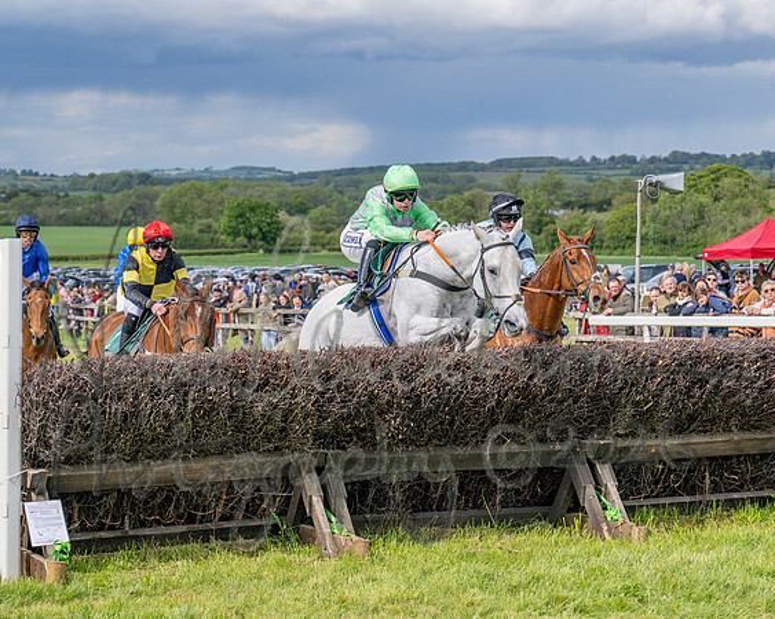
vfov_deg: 15.4
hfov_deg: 19.2
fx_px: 2284
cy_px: 236
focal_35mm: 100
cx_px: 301
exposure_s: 1/2500
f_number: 5
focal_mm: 70
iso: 400
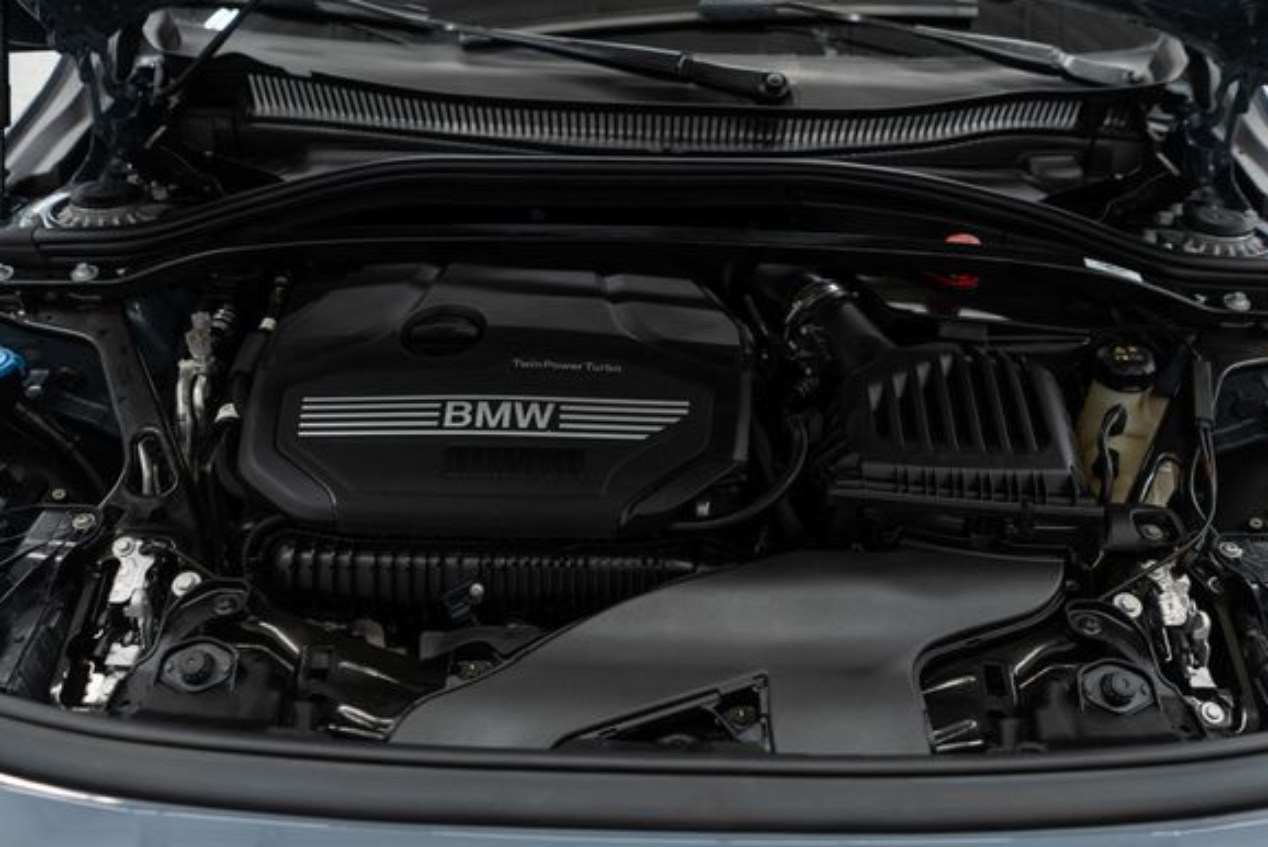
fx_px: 1092
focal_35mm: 31
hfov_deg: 60.2
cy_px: 427
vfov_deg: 42.4
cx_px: 663
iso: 400
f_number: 3.2
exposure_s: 1/50
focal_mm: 28
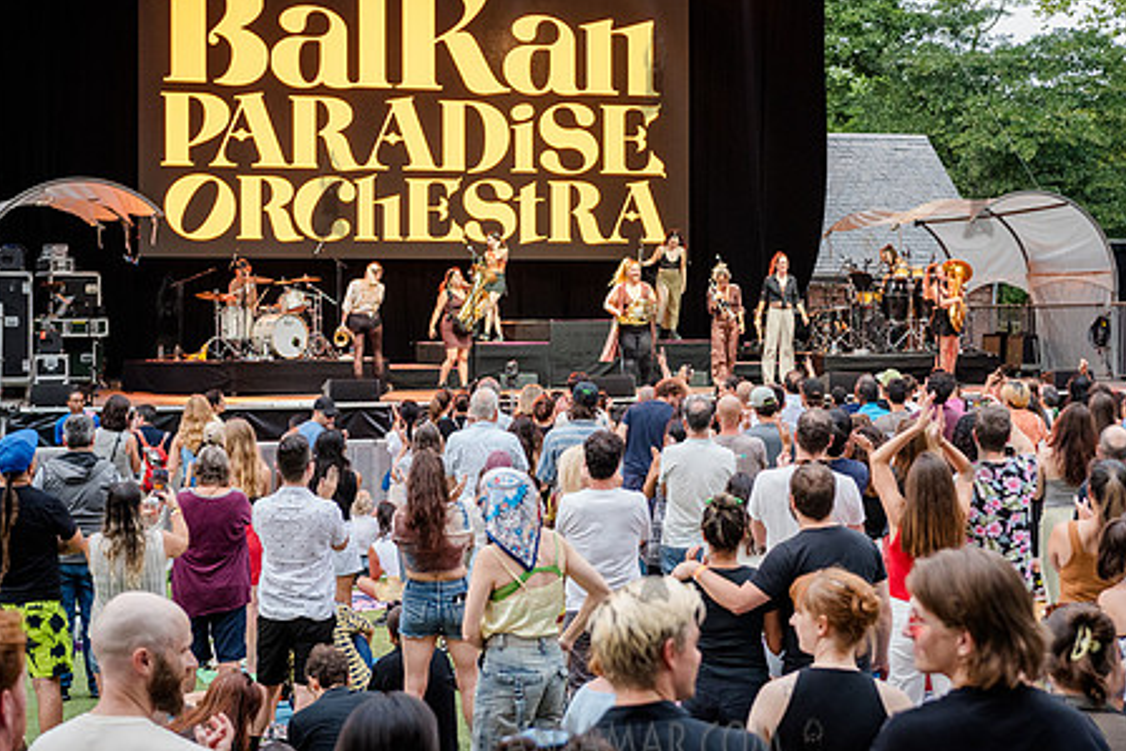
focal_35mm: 78
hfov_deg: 25.9
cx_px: 653
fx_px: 2440
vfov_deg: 17.5
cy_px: 315
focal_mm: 60
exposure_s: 1/250
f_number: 4
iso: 2000
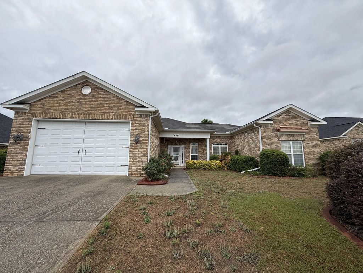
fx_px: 147
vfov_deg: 85.7
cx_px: 182
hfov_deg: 102.1
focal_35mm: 14
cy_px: 136
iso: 50
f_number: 2.2
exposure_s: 1/458
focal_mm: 2.22
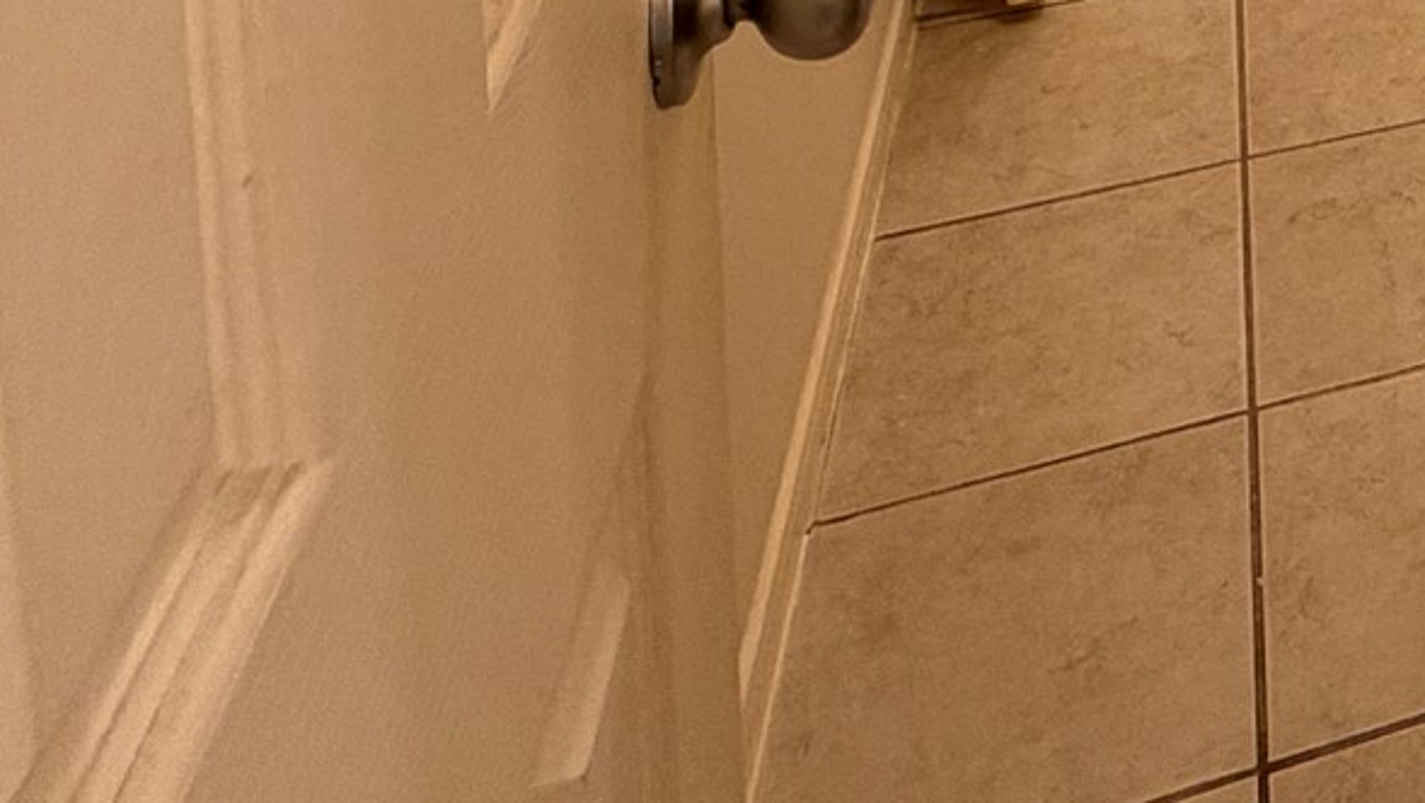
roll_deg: -3.0
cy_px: -977
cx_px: 2073
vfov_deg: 15.6
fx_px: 2004
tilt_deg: -7.2
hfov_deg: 28.0
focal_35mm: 53
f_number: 2.2
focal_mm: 2.22
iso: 200
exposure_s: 1/60
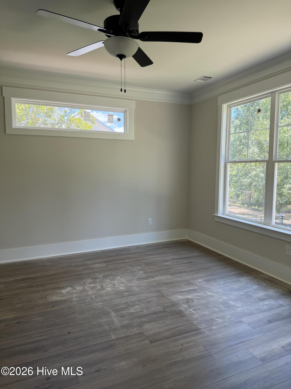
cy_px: 194
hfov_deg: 56.8
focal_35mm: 24
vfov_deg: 71.6
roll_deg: +1.9
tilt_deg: -4.1
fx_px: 269
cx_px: 146
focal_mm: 6.76
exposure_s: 1/180
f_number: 1.78
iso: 80
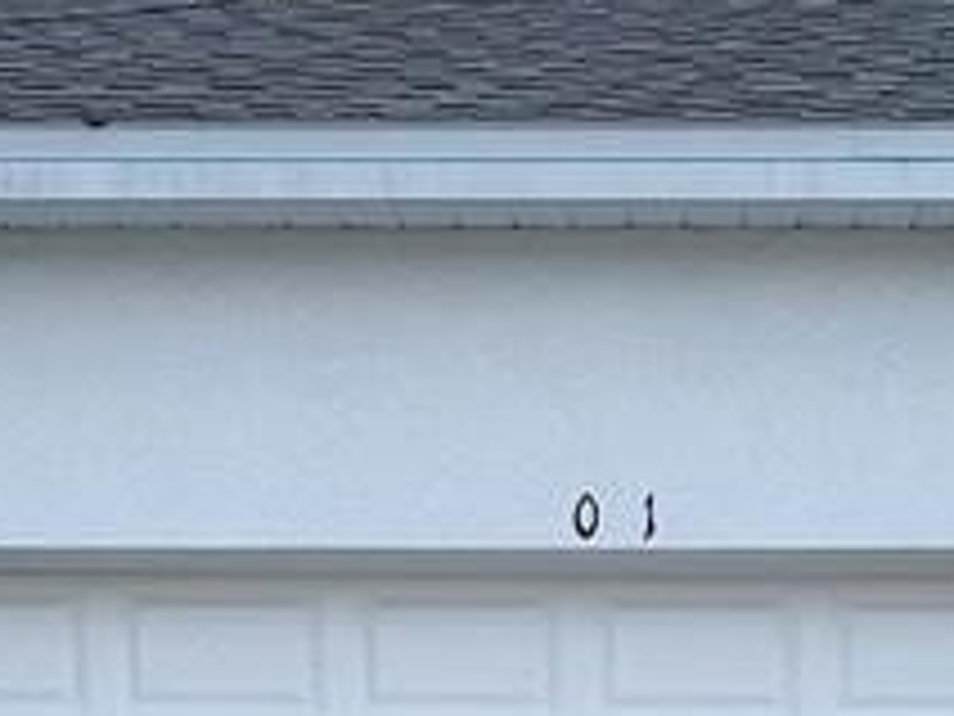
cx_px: 621
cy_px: 1382
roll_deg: -0.3
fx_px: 2701
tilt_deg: -9.7
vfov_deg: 13.2
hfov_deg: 20.0
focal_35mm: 98
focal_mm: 1.57
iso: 32
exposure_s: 1/1220
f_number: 1.8
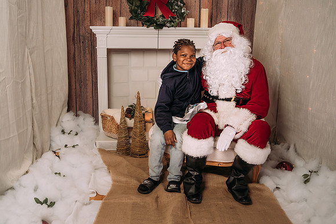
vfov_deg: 34.2
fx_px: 364
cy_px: 112
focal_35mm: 39
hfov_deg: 49.5
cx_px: 163
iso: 100
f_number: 6.3
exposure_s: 1/100
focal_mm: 35
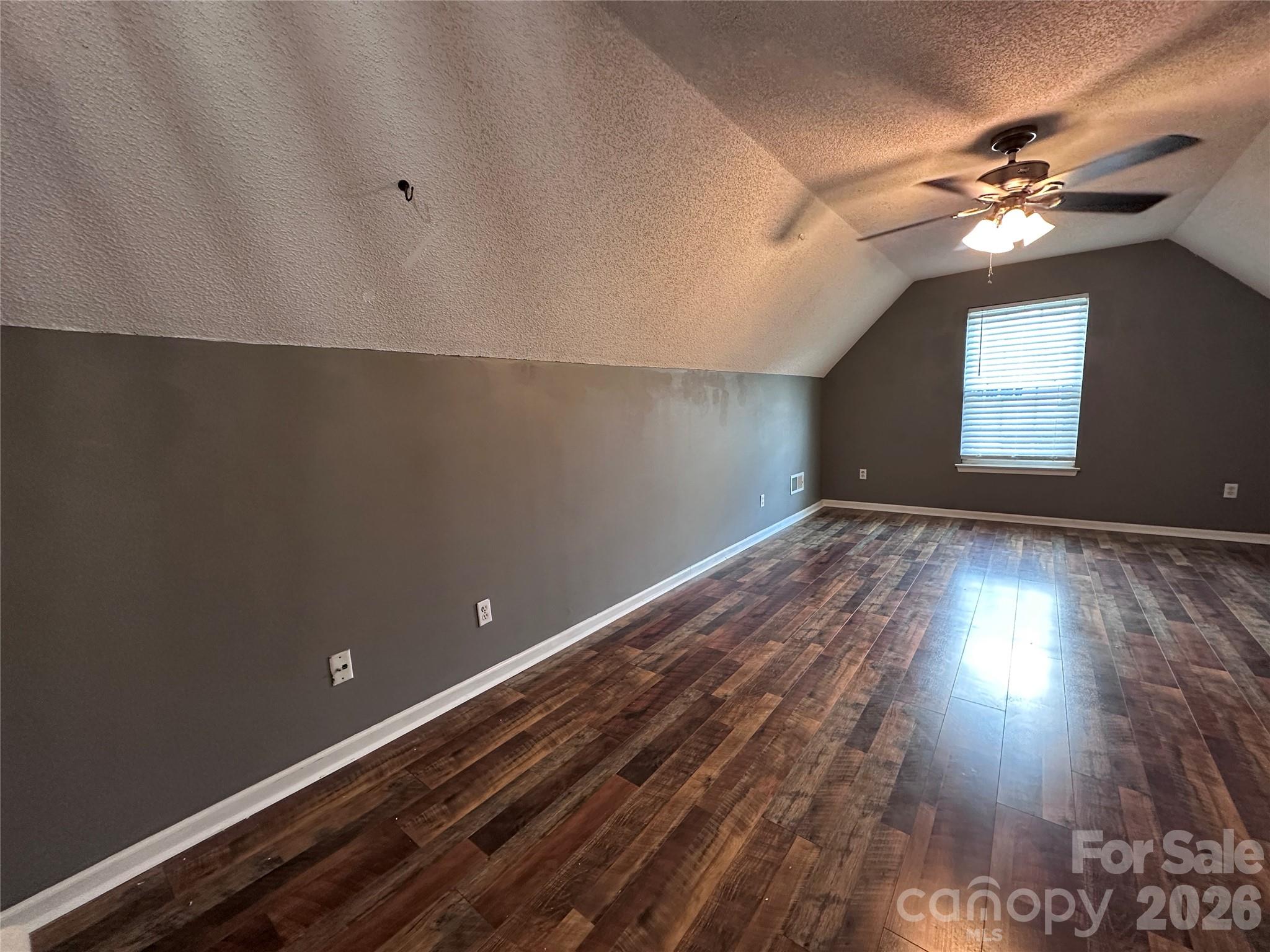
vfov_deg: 85.7
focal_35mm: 14
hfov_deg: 102.1
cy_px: 476
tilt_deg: -8.3
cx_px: 635
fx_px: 514
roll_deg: +2.1
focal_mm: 2.22
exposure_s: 1/60
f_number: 2.2
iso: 320
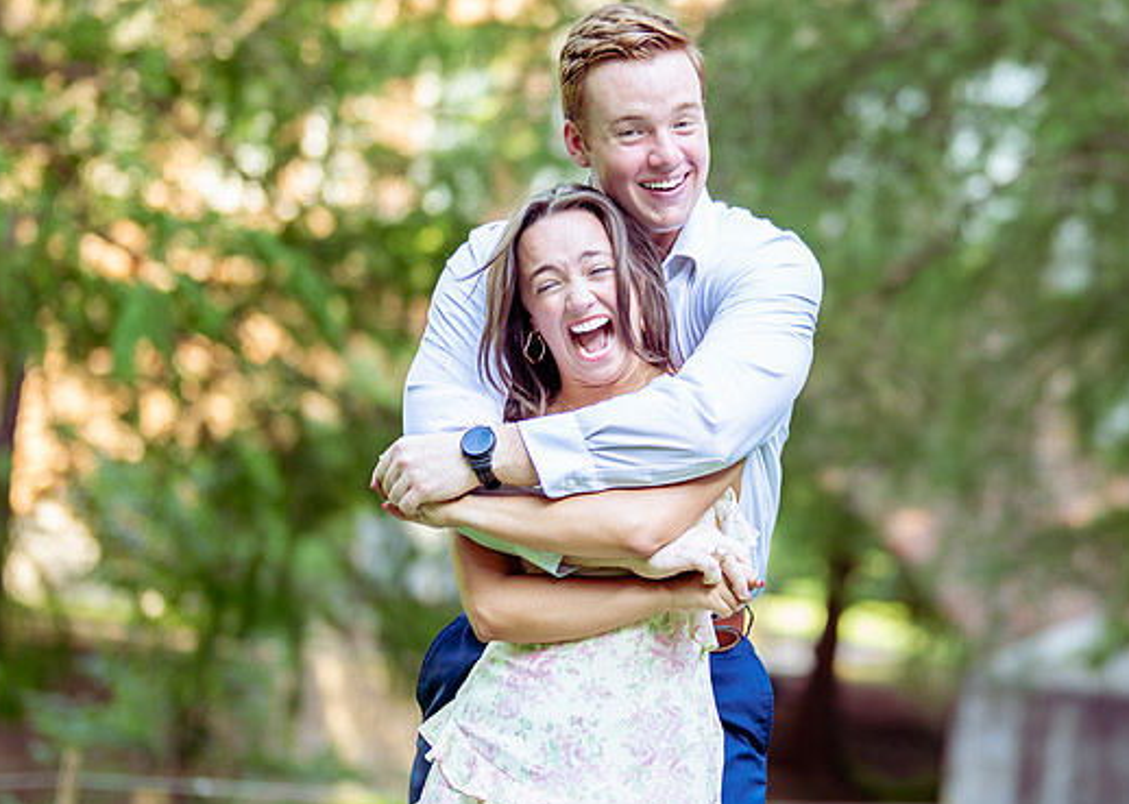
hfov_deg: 15.6
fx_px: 4101
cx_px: 853
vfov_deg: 11.2
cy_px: 304
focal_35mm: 128
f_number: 1.2
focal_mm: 50
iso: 320
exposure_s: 1/800
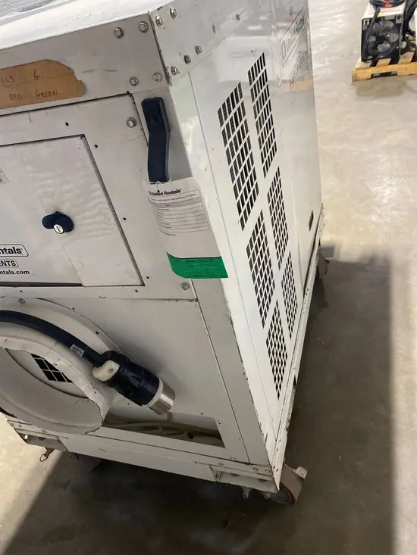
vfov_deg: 67.3
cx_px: 208
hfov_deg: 53.1
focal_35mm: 26
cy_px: 278
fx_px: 417
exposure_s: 1/56
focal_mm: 4.25
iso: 320
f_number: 1.8
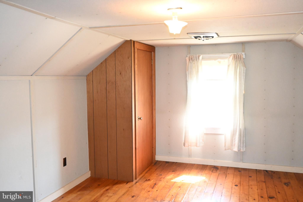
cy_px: 101
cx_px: 152
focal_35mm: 34
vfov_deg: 39.1
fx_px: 284
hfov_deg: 56.2
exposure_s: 1/60
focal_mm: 22.5
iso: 4000
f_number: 4
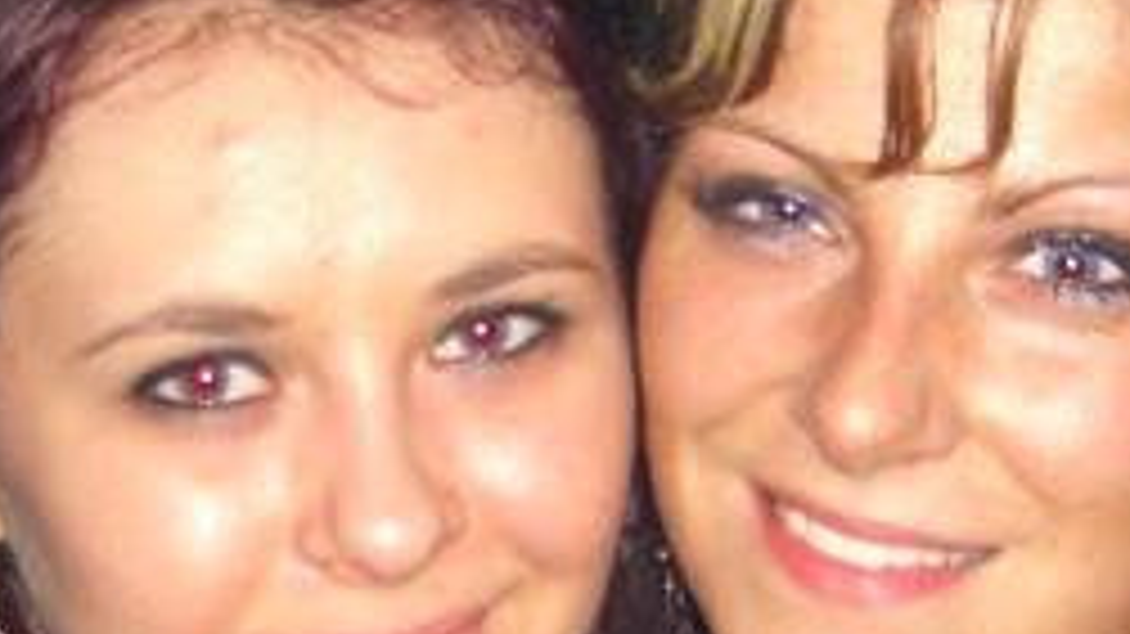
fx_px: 3954
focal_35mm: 132
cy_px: 715
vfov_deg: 9.1
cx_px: 554
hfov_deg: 16.3
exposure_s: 1/60
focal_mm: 7.9
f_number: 2.8
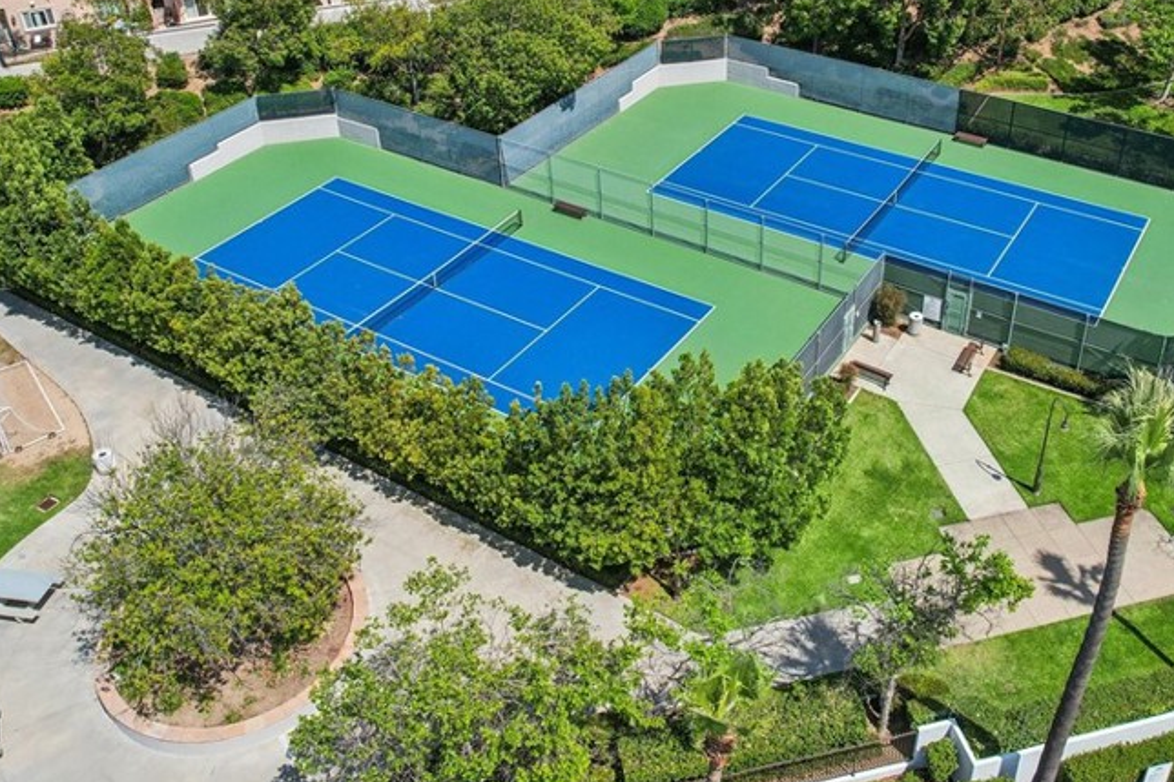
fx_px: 1141
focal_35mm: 35
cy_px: 242
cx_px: 684
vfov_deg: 37.3
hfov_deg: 54.2
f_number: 2.8
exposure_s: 1/2000
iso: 120
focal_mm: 8.4
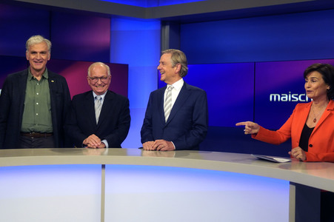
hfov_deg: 43.6
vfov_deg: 29.8
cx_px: 167
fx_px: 417
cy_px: 111
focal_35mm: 45
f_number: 1.4
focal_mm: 30
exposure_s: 1/800
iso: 640
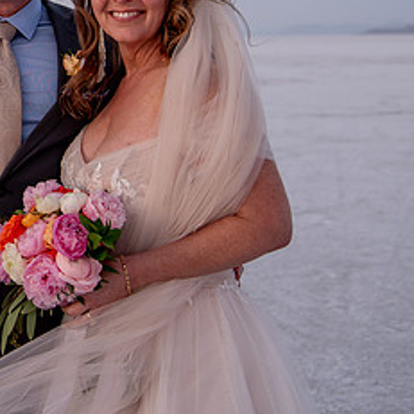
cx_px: -53
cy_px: 40
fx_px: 1272
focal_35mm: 94
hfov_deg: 17.8
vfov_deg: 18.2
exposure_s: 1/125
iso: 200
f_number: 4
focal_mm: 38
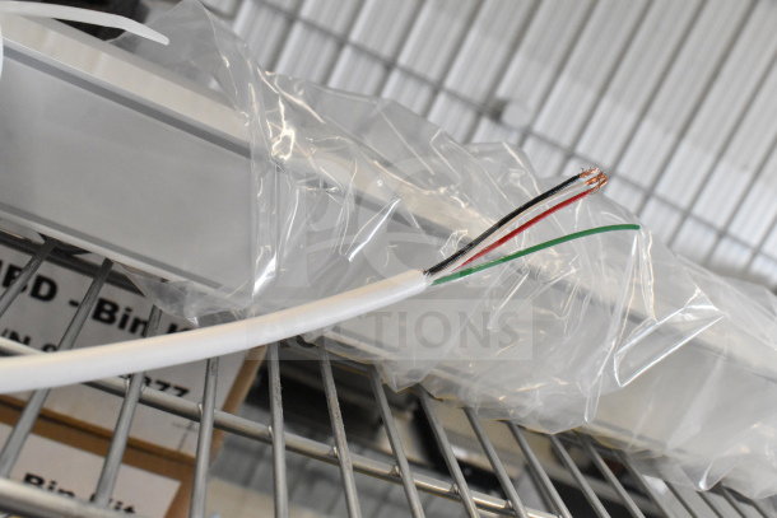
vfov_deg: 40.0
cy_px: 259
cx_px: 388
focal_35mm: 33
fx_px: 712
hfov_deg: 57.2
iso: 6400
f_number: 11
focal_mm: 22
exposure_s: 1/500
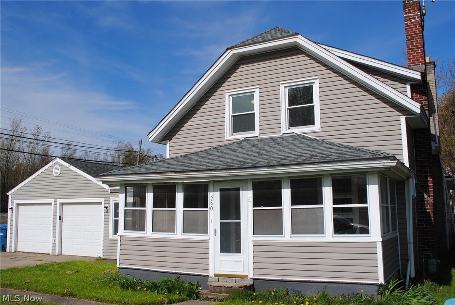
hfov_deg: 57.1
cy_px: 152
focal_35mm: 33
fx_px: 418
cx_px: 228
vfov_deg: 40.1
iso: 100
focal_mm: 22
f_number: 10
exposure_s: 1/400
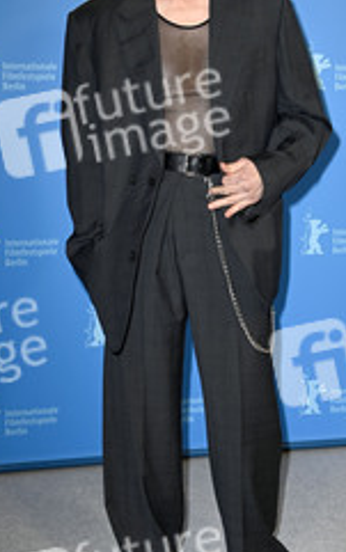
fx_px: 1220
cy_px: 238
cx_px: 179
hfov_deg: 16.1
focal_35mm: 81
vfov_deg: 25.5
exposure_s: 1/250
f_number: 5
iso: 640
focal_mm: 48
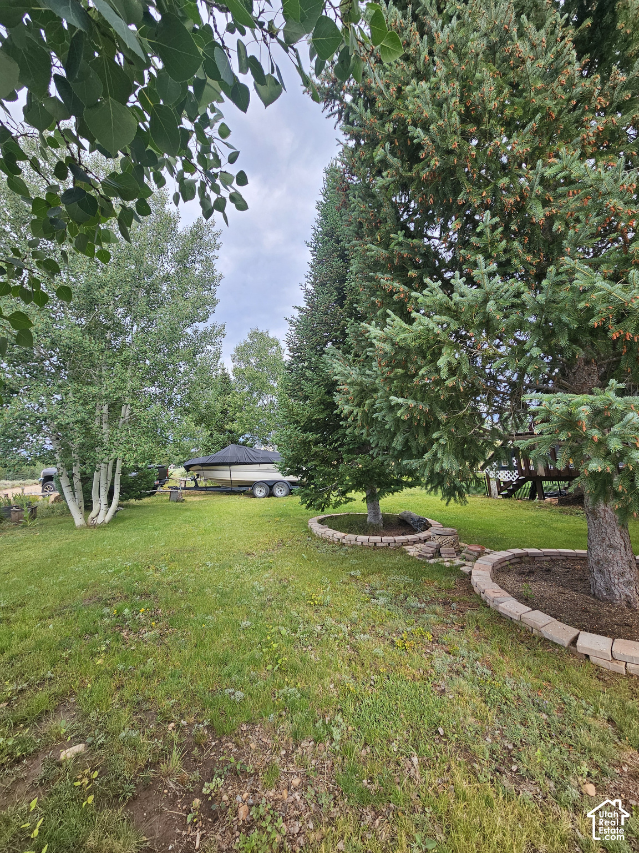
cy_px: 426
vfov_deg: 106.2
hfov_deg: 89.9
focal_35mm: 13
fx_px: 320
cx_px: 320
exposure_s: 1/528
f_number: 2.2
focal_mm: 2.2
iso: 50
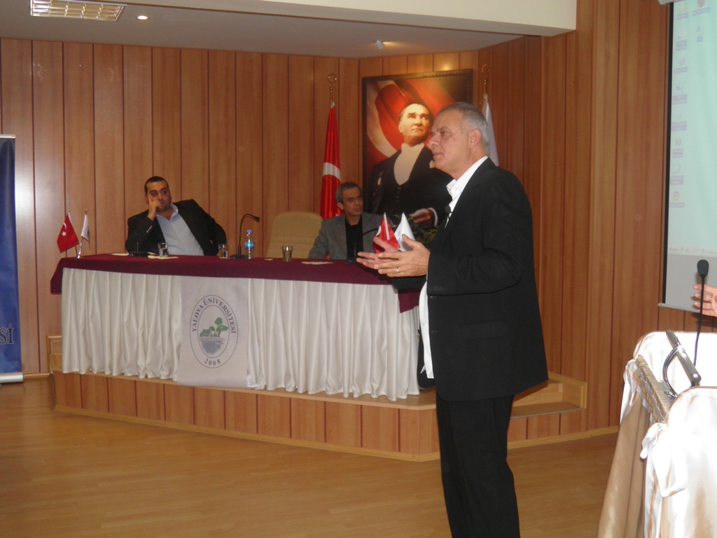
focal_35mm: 39
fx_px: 808
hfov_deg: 47.9
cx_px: 358
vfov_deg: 36.8
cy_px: 269
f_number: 3.2
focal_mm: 7.1
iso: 125
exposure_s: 1/60
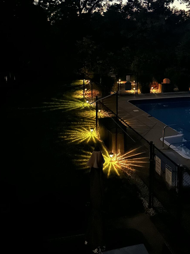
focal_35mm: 41
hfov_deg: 34.8
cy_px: 85
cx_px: 129
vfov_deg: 45.1
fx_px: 300
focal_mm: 6.86
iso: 4000
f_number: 1.78
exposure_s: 1/2
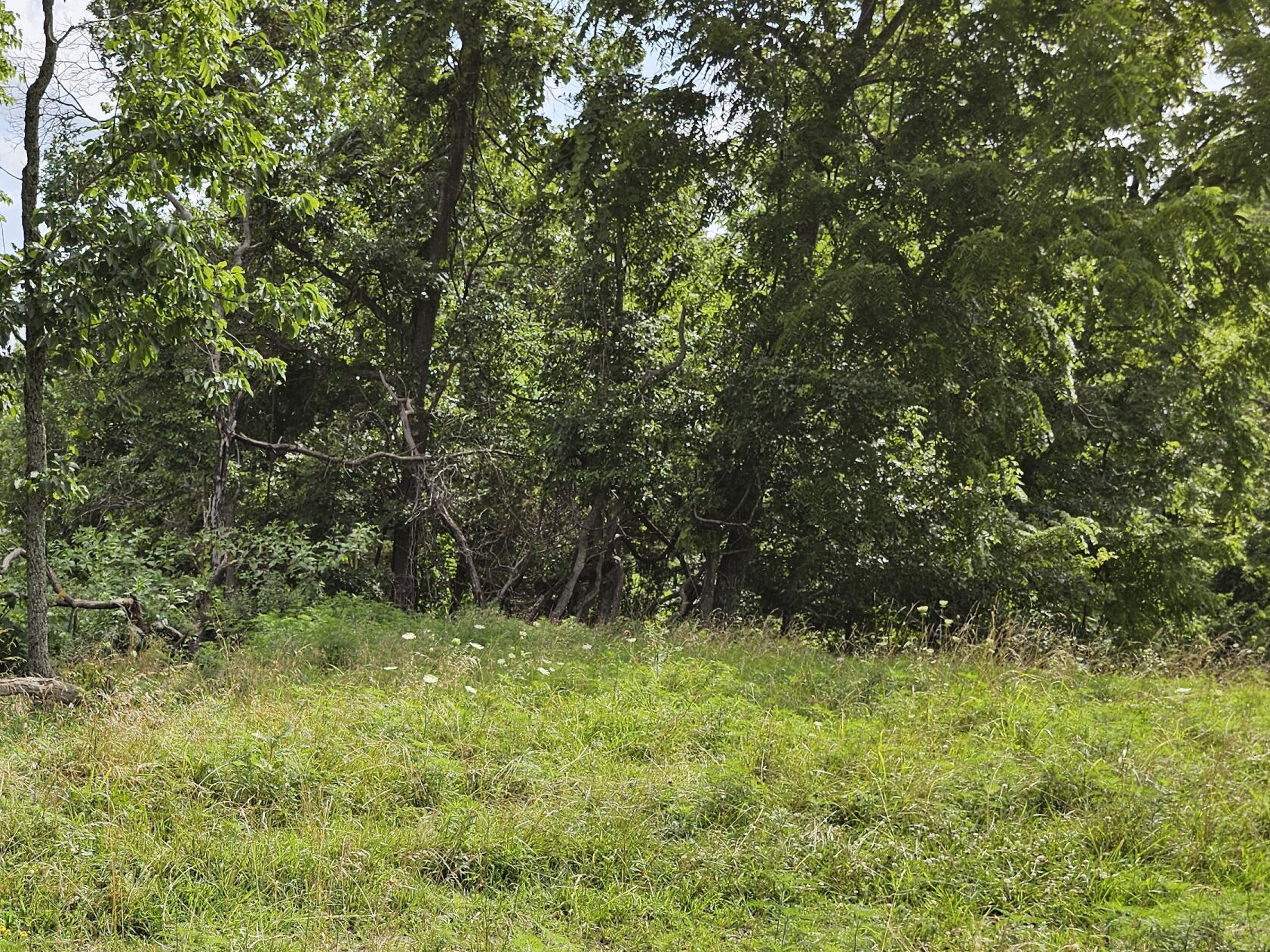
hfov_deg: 43.0
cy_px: 722
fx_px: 1504
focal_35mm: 41
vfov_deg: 34.3
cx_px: 204
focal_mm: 6.3
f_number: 1.7
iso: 10
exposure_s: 1/598
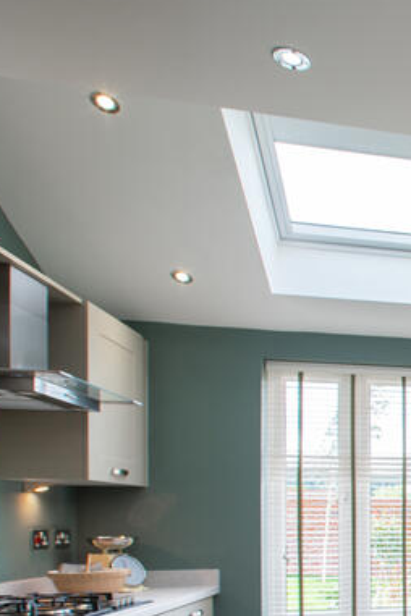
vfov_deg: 42.5
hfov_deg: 22.8
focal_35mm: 43
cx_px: 675
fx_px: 736
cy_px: 528
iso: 100
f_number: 7.1
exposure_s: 1/15
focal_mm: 16
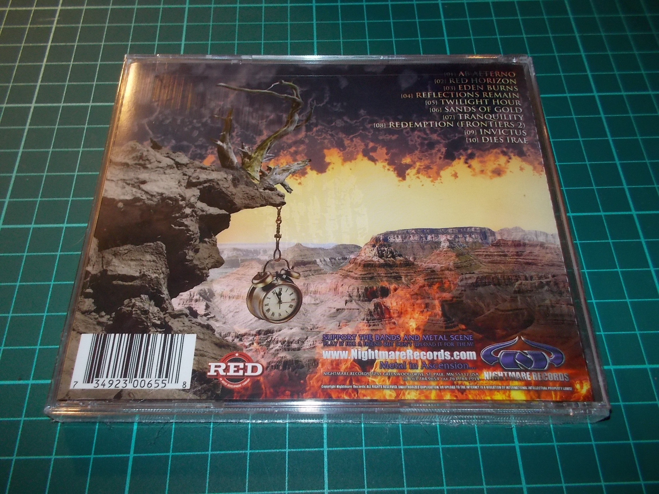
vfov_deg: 48.2
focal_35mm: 29
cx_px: 330
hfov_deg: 61.7
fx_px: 552
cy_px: 247
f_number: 3.3
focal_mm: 4.1
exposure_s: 1/30
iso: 200
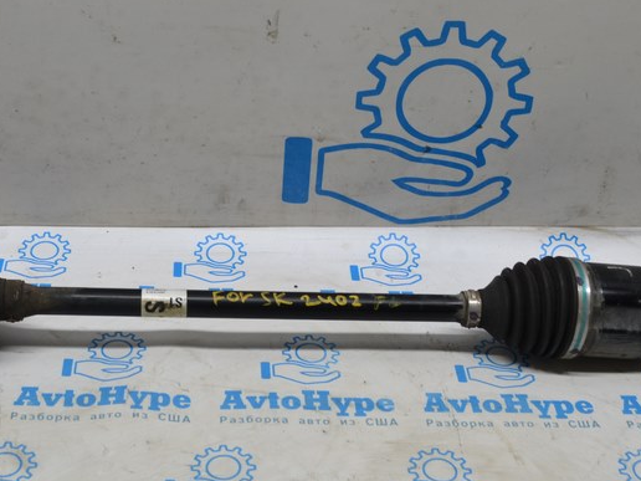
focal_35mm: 63
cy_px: 211
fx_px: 1167
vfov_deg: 23.3
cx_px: 250
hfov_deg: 30.6
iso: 400
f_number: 5
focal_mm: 22
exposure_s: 1/100
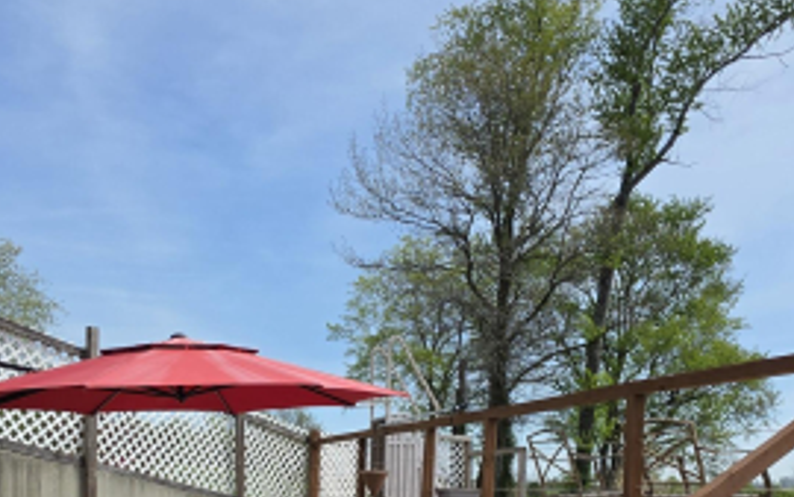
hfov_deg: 56.5
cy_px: 526
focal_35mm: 34
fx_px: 736
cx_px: 343
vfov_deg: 33.3
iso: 32
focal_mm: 2.2
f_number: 1.9
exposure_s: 1/2043
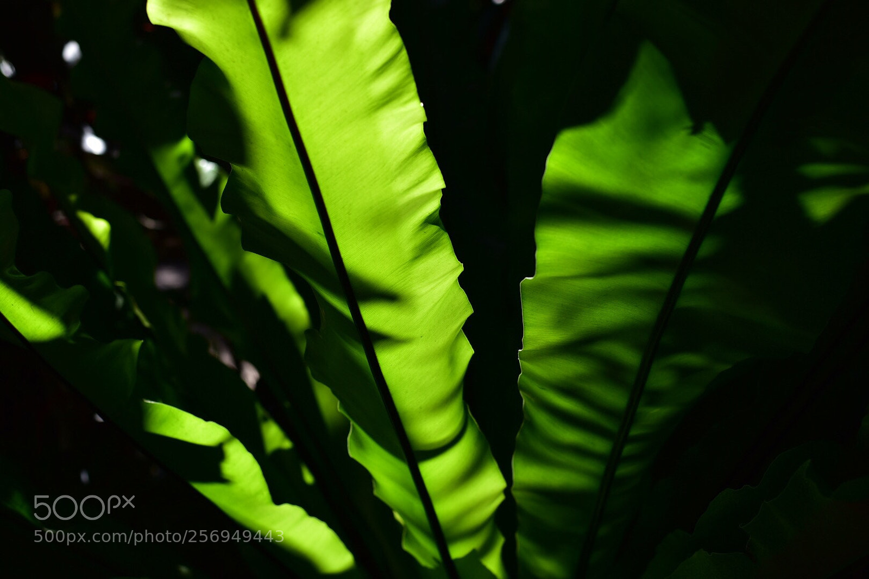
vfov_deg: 27.0
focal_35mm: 50
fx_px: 1207
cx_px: 434
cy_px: 290
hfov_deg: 39.6
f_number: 3.5
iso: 100
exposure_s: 1/320
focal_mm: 50
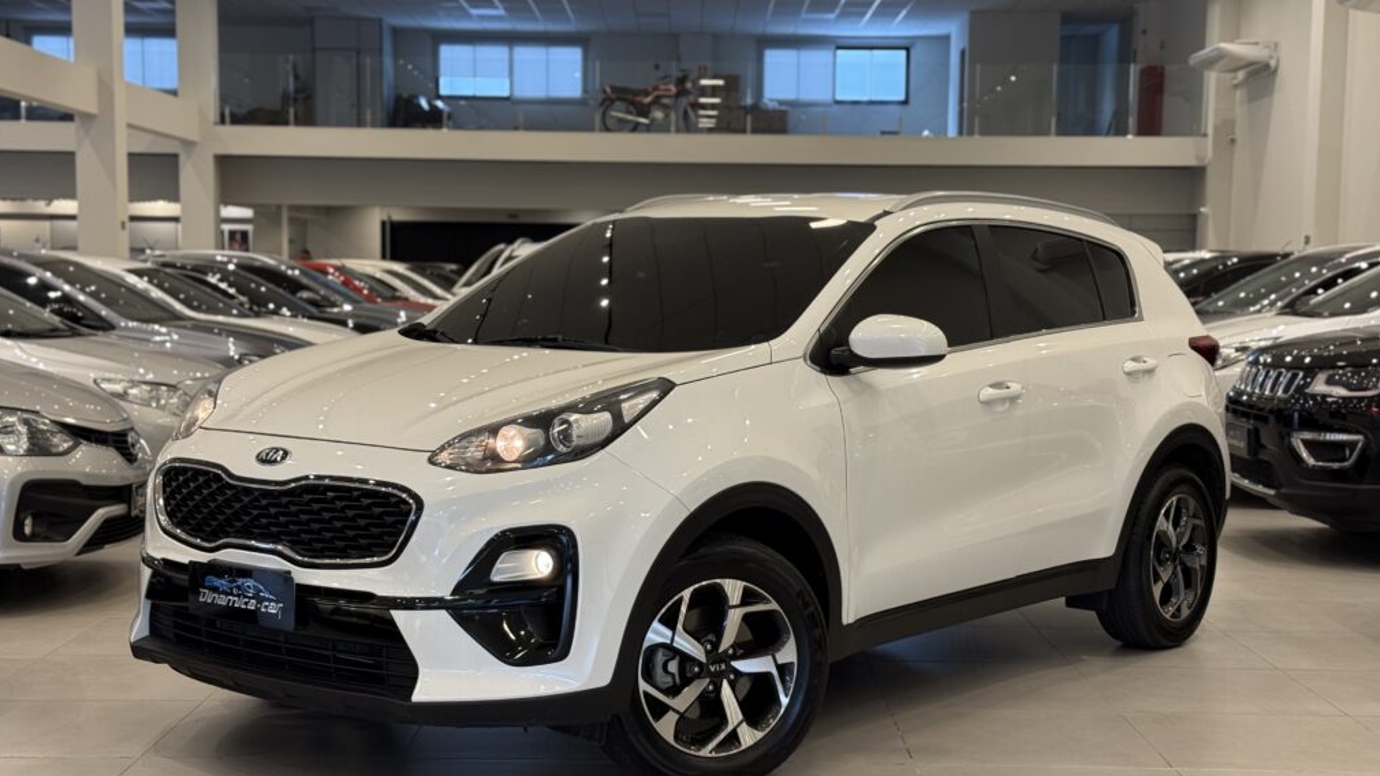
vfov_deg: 22.6
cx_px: 686
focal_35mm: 53
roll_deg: -0.7
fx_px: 1939
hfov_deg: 39.2
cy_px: 445
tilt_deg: -4.7
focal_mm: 6.76
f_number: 1.78
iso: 125
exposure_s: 1/60
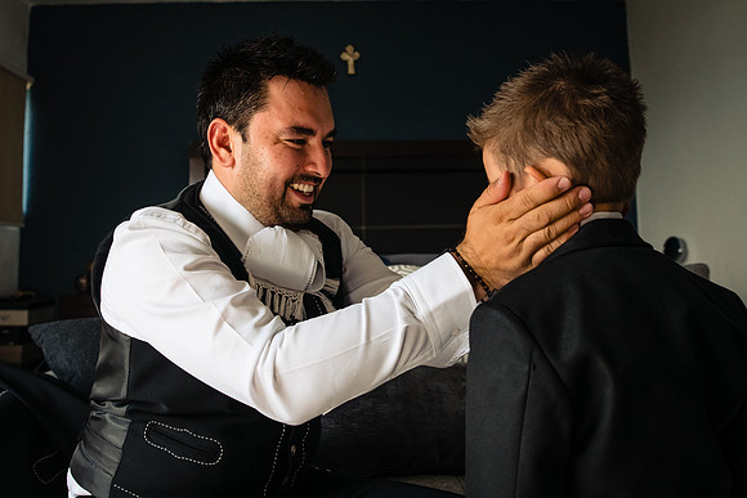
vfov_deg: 43.7
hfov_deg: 62.2
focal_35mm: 30
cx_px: 344
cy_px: 209
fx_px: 619
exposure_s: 1/250
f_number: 5
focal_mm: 24
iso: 1600
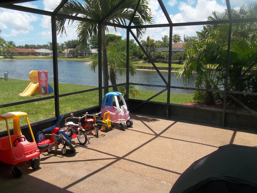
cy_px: 96
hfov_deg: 56.8
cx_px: 128
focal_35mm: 32
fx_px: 238
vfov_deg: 44.2
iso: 80
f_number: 8.8
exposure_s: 1/100
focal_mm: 5.7
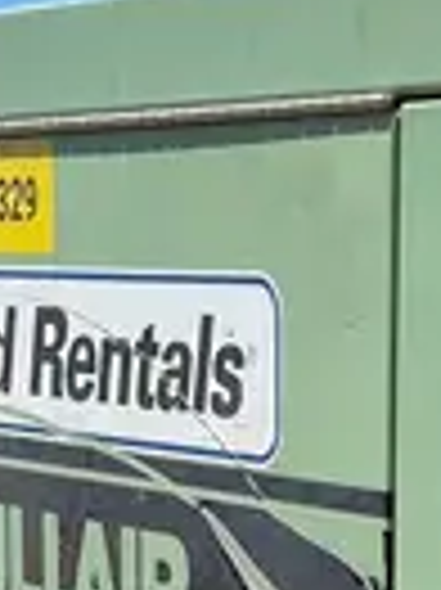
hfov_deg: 9.7
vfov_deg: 12.6
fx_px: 2484
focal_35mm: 146
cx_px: 738
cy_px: 966
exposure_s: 1/2755
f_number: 1.6
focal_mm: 5.1
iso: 50
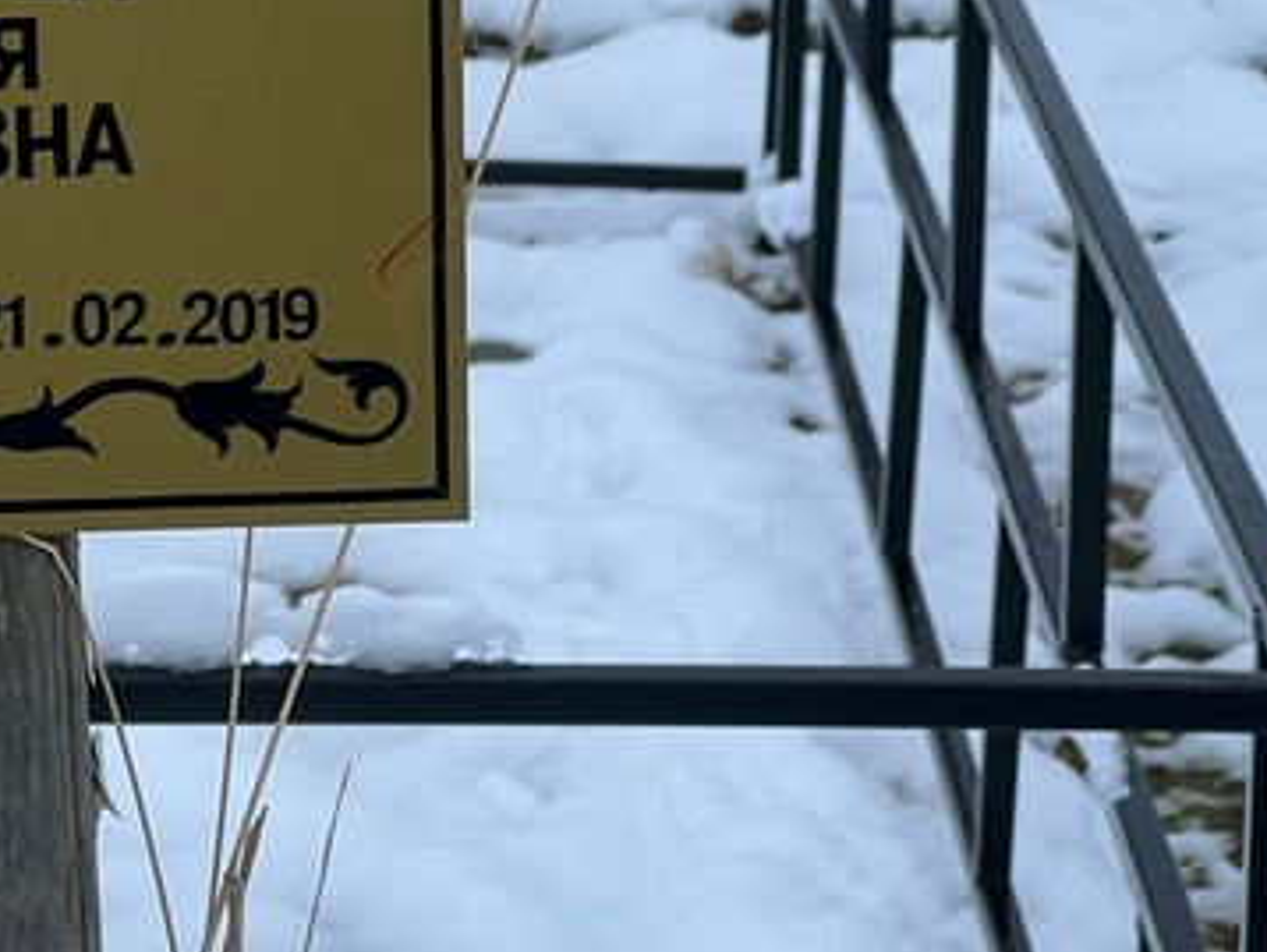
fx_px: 6300
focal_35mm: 172
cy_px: 202
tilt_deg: -13.3
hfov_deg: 11.3
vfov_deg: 8.6
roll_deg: -2.5
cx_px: -60
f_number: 2.8
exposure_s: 1/115
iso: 32
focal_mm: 9
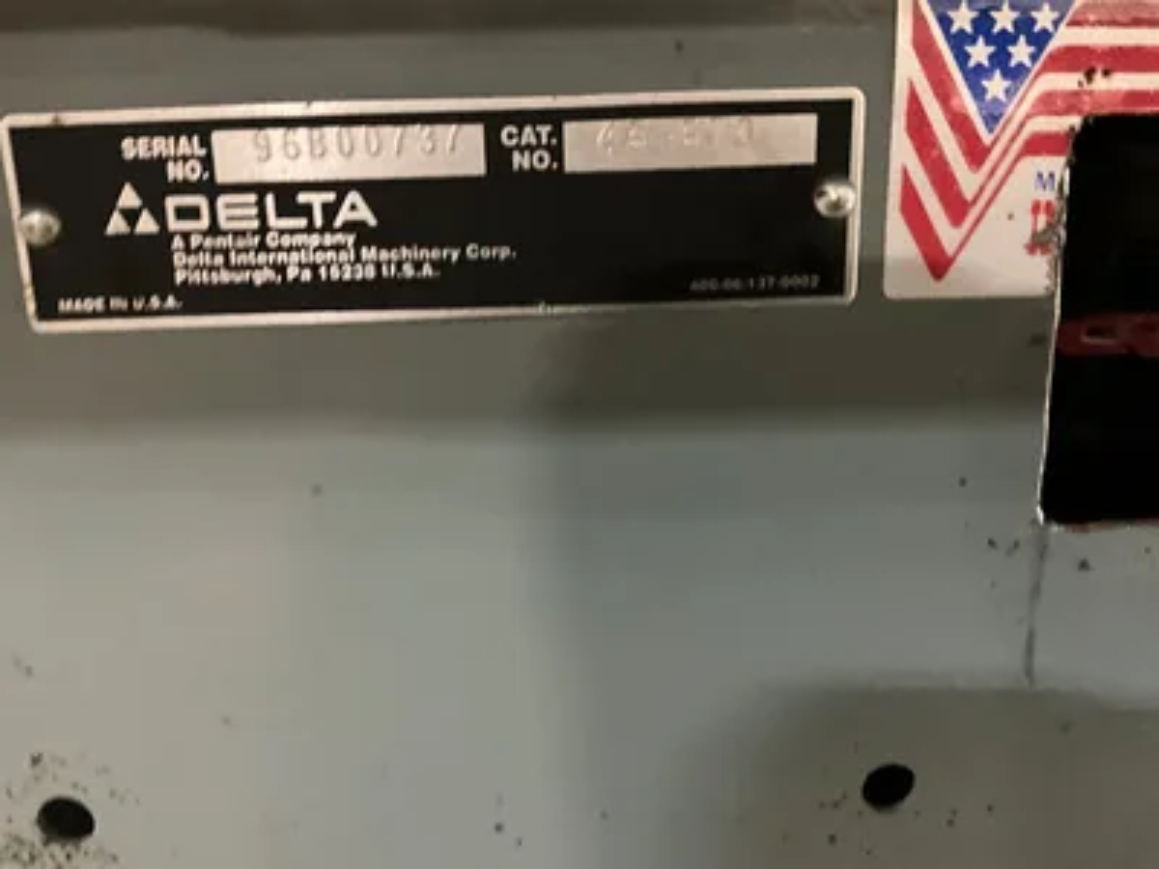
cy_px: 434
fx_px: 971
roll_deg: +1.7
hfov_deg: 61.7
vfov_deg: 48.2
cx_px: 580
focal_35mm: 29
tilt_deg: -16.9
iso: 640
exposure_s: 1/23
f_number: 1.8
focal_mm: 3
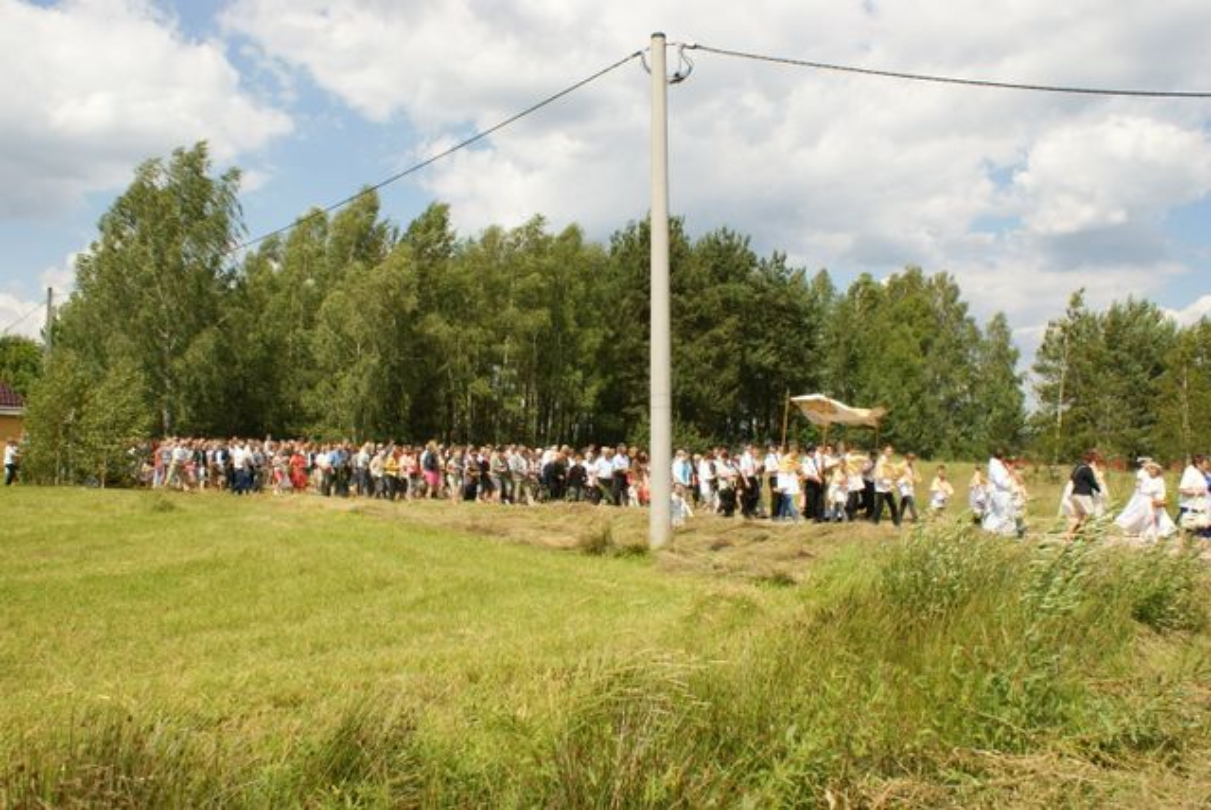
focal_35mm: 30
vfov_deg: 43.7
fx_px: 1010
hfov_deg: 61.9
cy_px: 405
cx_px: 606
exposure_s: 1/160
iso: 100
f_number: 10
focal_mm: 20
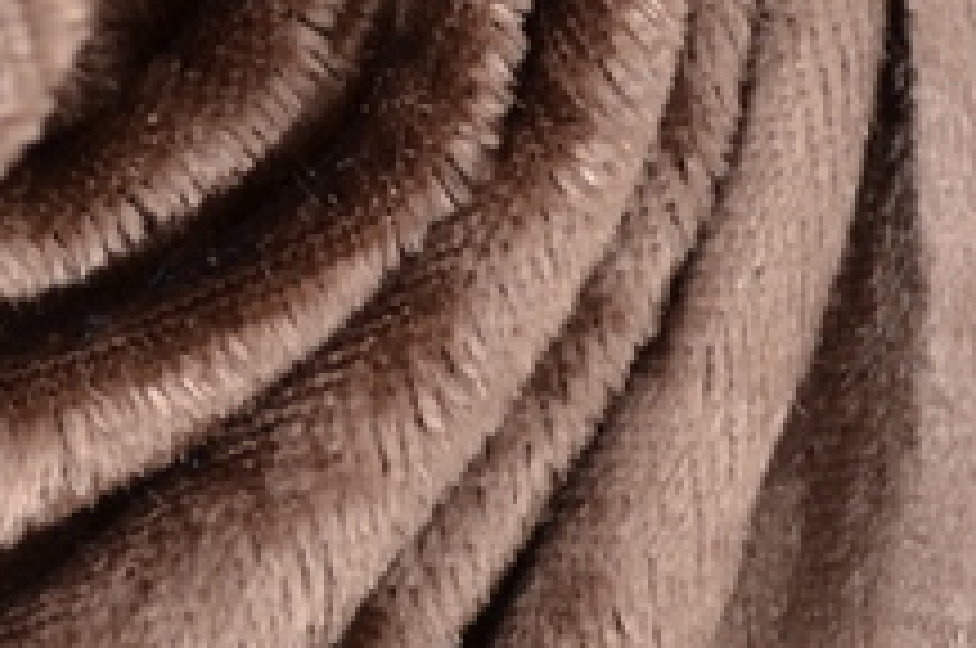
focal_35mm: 133
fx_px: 3600
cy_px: -302
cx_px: 22
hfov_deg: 15.2
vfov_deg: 10.0
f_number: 5.6
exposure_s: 1/25
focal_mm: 24
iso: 100
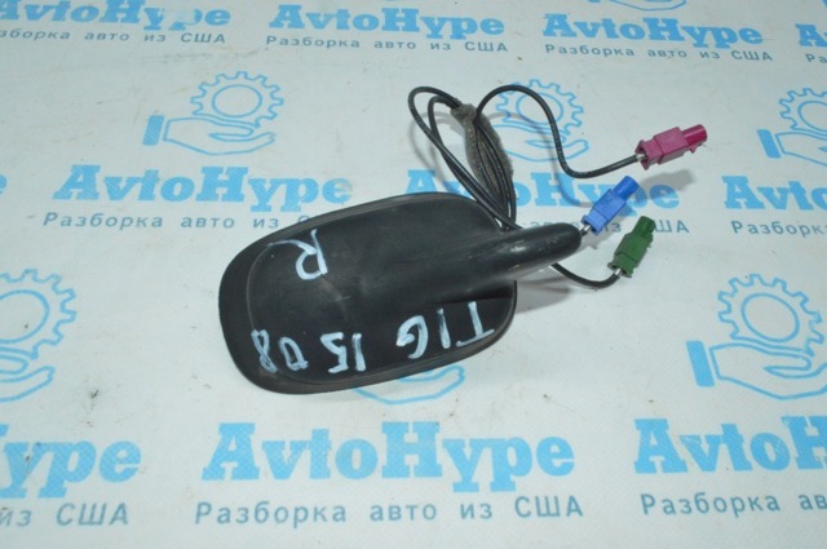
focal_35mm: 32
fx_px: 723
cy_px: 274
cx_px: 414
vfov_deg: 41.6
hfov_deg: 59.6
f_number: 25
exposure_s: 1/50
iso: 4000
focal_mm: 21
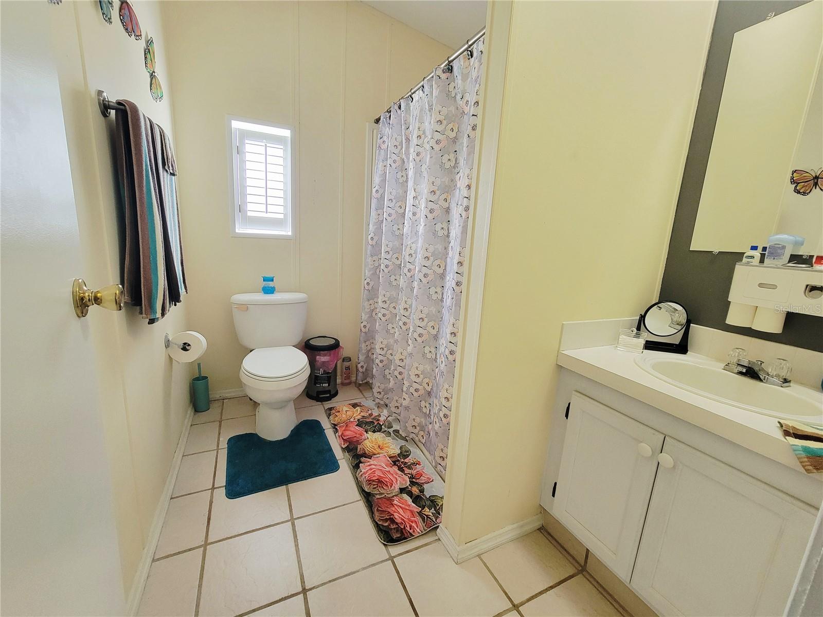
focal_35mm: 13
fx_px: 309
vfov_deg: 89.9
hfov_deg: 106.2
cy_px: 308
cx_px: 412
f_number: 2.2
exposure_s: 1/60.2
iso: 250
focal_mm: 2.2
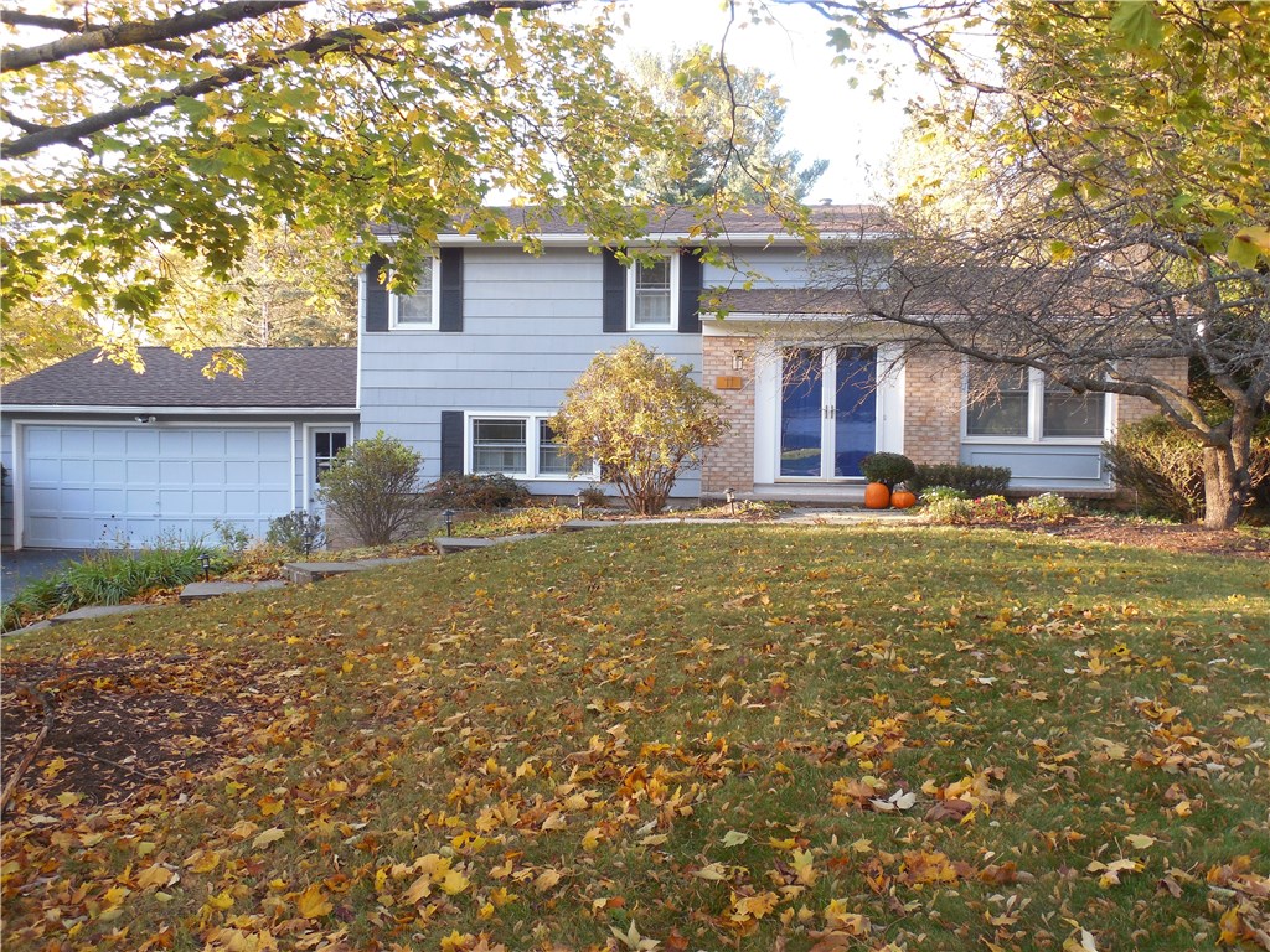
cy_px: 476
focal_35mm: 28
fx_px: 1027
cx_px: 635
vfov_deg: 49.7
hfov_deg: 63.4
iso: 125
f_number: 3.5
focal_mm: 5
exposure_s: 1/50
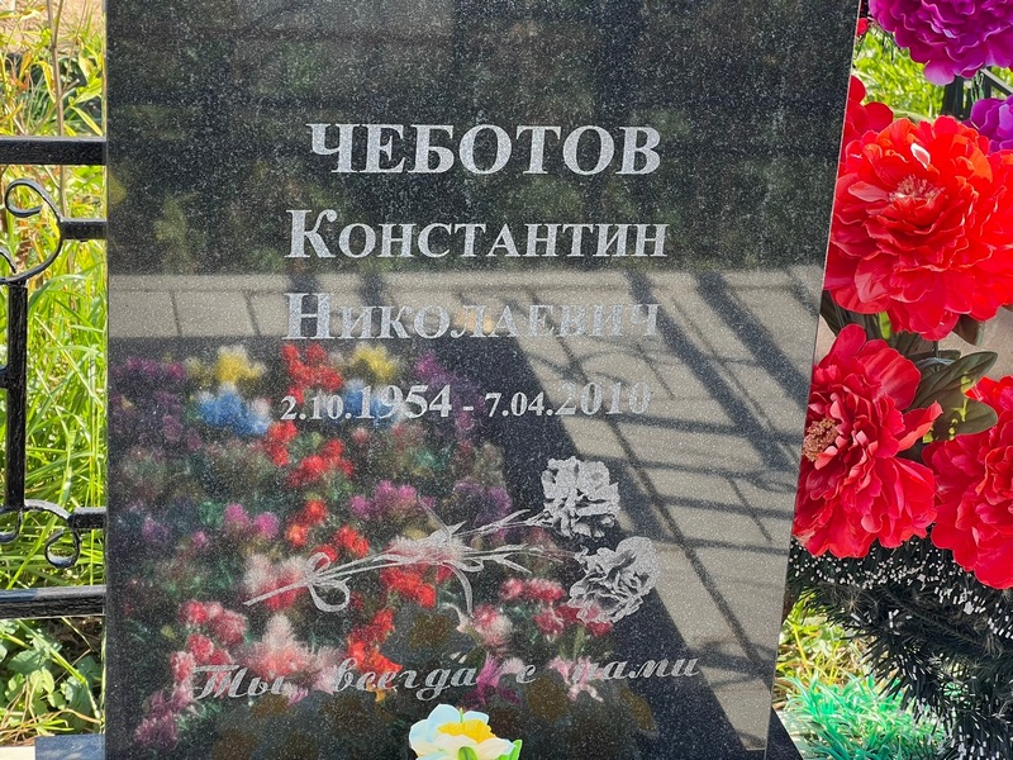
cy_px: 380
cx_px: 506
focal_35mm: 77
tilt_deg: -23.9
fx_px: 2253
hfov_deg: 25.3
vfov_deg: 19.1
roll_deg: -4.1
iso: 32
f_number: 2.8
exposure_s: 1/99
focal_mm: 9
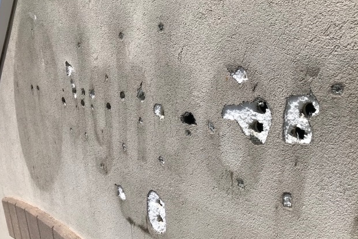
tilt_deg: -9.6
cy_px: 118
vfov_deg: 43.6
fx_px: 298
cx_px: 180
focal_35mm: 30
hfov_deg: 61.9
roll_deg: +4.4
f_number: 1.8
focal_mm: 3.99
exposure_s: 1/5650
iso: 25
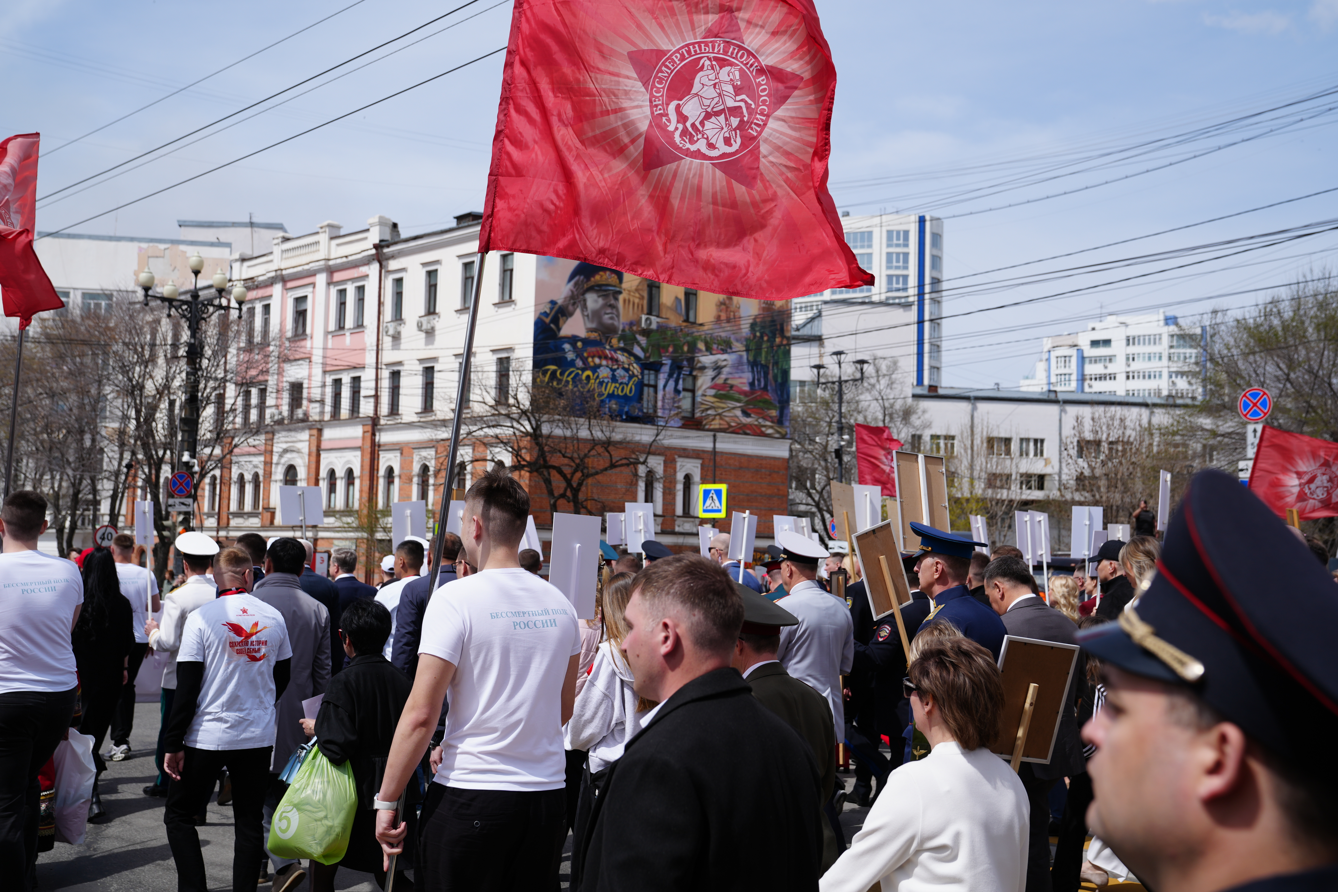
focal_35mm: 40
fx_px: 1487
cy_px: 446
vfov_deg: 33.4
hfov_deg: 48.5
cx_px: 669
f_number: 5
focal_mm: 40
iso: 100
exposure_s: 1/800
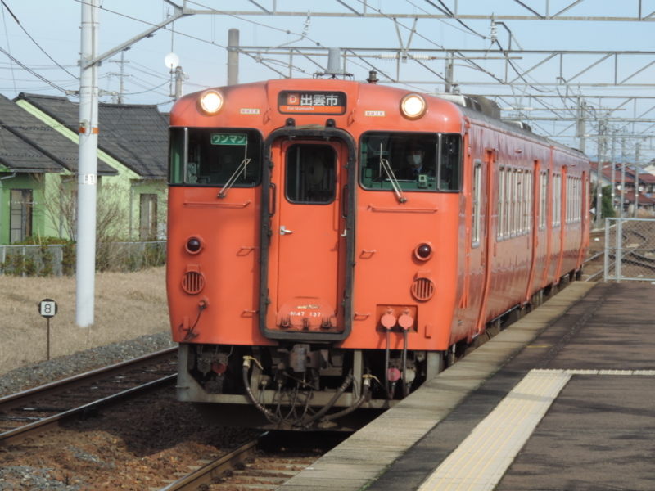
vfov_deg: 8.7
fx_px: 3217
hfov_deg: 11.6
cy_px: 246
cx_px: 328
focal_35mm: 170
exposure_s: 1/400
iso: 80
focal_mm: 30.3
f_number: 4.5
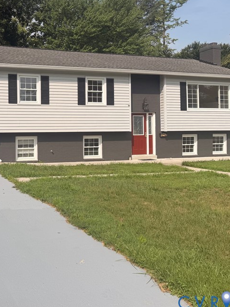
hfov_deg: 35.9
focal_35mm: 38
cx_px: 32
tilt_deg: +4.3
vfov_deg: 48.9
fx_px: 337
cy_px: 133
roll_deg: +0.6
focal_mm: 6.76
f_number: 1.78
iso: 80
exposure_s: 1/6173
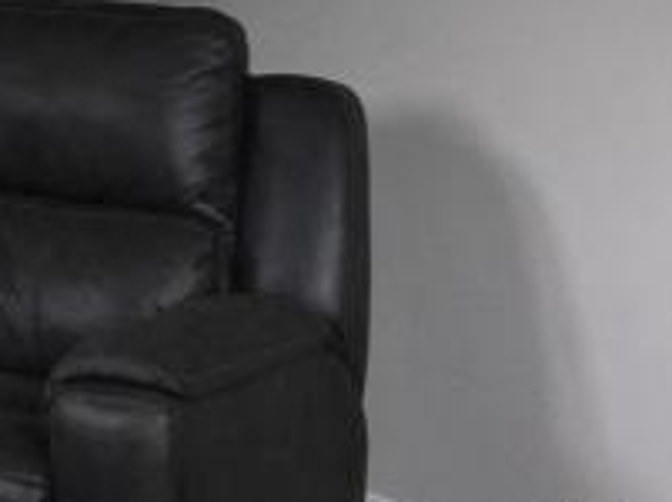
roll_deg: -0.2
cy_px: -599
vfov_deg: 9.2
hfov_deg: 11.8
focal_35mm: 148
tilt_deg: +5.4
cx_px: -725
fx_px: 2868
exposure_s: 1/40
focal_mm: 4.15
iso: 40
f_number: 2.2
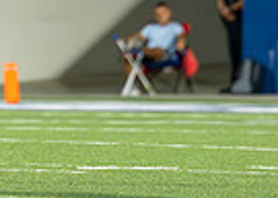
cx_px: -285
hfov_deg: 2.3
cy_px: -221
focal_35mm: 891
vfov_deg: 1.6
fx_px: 7024
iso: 3200
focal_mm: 131
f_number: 2.8
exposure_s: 1/1600
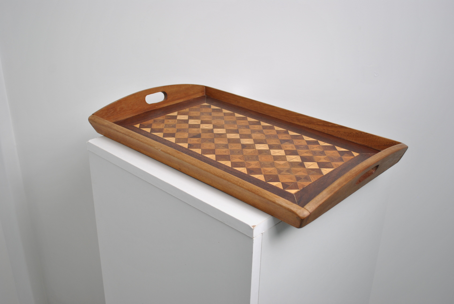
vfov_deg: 37.0
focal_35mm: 36
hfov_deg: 53.1
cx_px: 227
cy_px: 152
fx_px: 455
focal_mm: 24
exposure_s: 1/50
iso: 200
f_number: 4
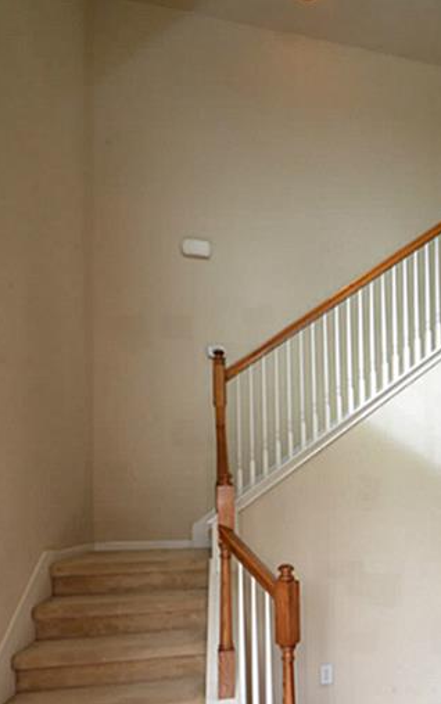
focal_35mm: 23
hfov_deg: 51.1
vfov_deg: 73.1
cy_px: 506
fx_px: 442
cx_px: 325
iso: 800
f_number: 7.1
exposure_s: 1/125
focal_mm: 10
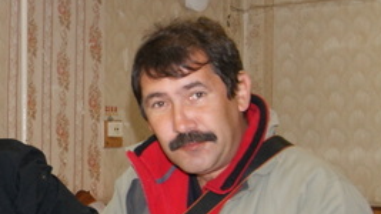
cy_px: 180
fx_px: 1141
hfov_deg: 18.0
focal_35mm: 113
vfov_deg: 10.7
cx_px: -80
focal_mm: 24
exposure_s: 1/60
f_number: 5.6
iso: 400
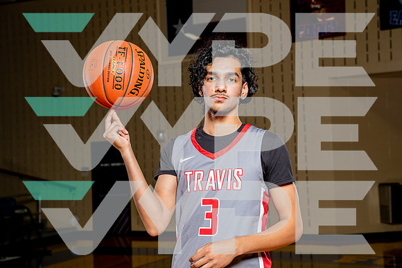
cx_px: 201
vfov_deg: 23.0
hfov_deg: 33.9
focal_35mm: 59
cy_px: 134
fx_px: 659
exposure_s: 1/250
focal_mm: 59
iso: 400
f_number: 5.6
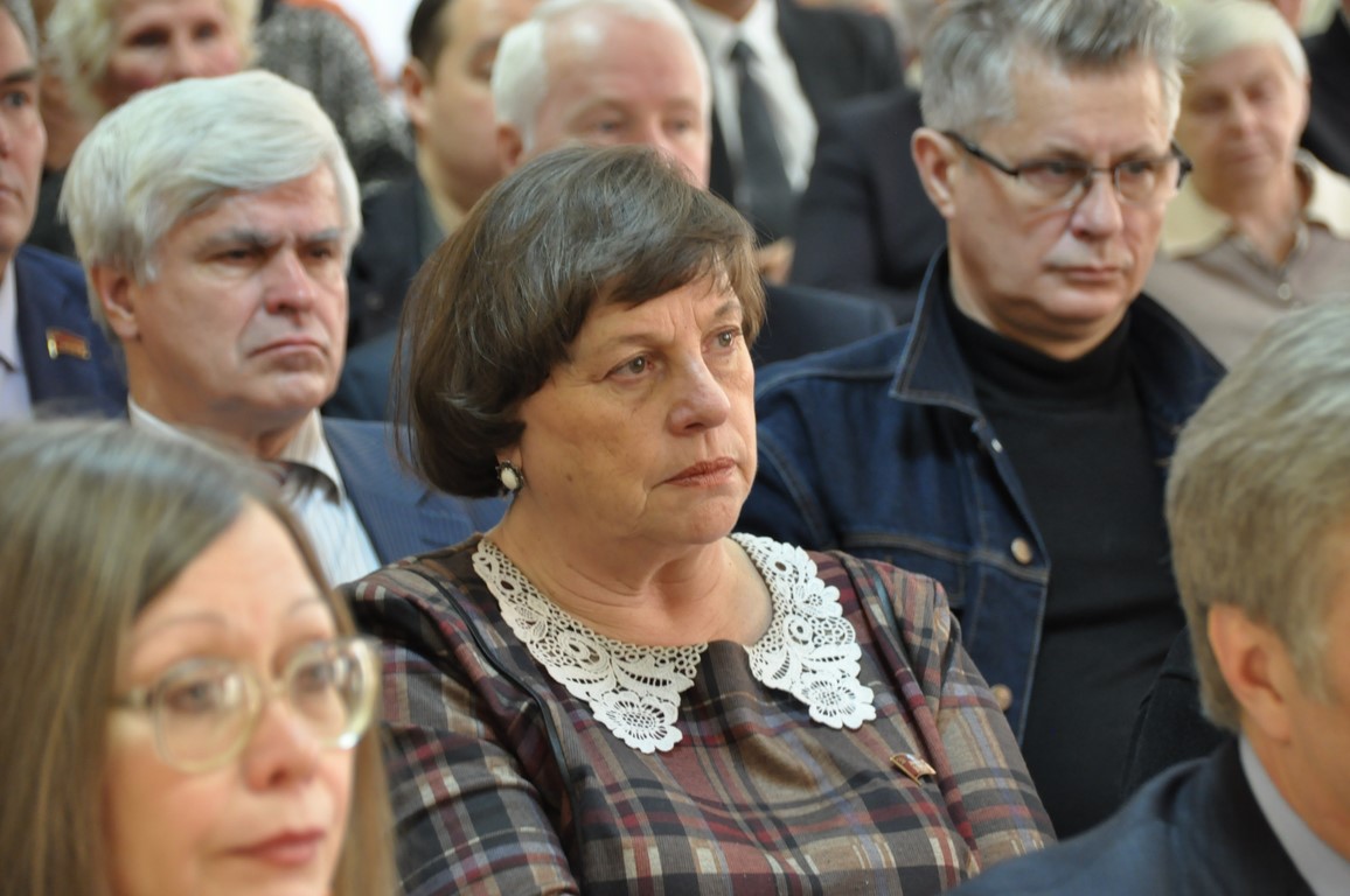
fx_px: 7304
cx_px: 675
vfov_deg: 7.0
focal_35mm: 195
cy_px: 448
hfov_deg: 10.6
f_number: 5.6
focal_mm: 130
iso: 1000
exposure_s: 1/20
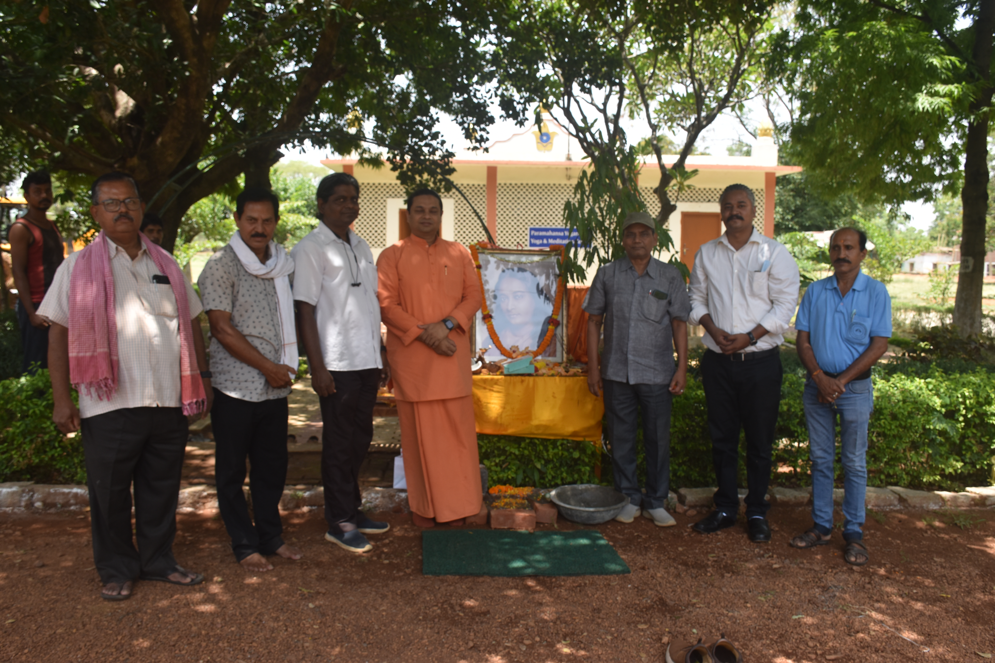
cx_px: 498
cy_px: 332
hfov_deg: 61.9
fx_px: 829
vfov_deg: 43.6
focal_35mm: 30
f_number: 6.3
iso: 200
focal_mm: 20
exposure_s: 1/200
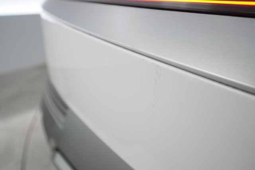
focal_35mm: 28
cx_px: 128
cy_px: 85
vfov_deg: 46.4
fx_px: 198
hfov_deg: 65.5
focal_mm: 28
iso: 1250
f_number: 4.5
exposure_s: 1/125
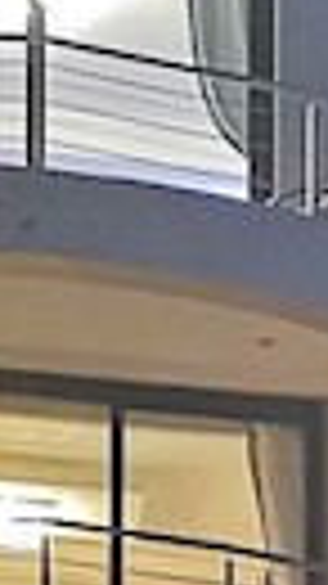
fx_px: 3840
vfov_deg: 7.9
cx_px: 867
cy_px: 1496
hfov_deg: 4.7
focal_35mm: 248
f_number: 1.8
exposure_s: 1/16.7
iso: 800
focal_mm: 3.95
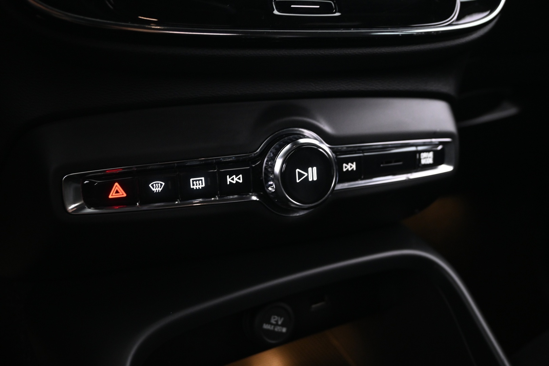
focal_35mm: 34
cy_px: 183
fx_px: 515
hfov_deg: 56.1
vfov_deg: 39.1
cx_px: 274
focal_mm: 22.5
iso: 1600
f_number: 4
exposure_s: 1/4
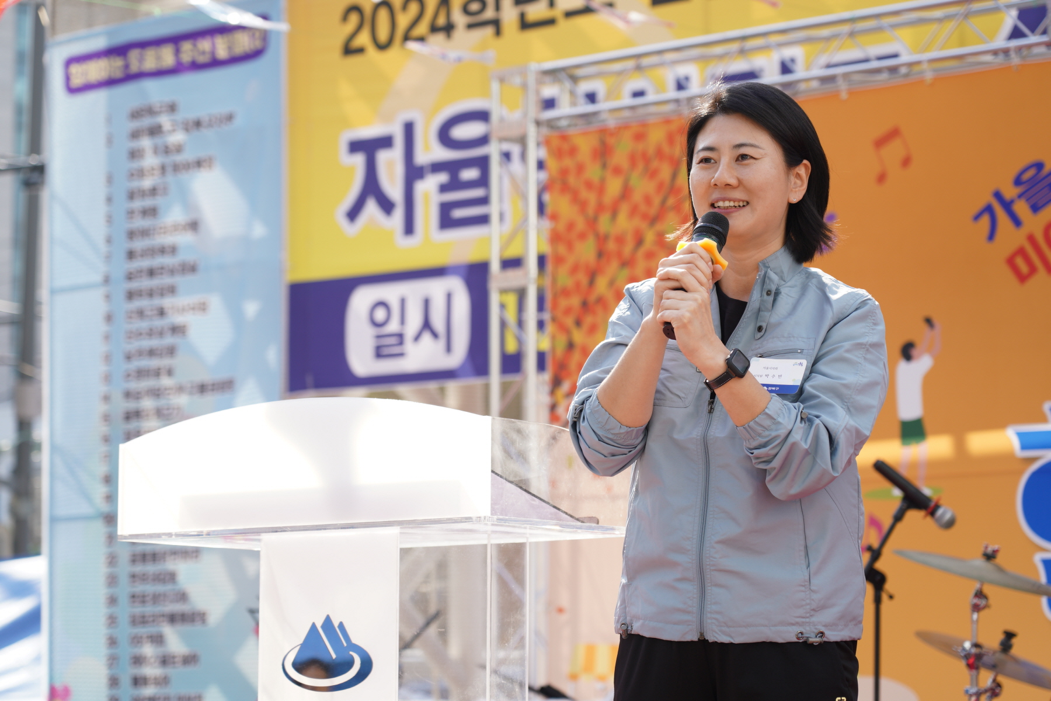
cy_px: 350
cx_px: 526
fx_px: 3065
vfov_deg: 13.0
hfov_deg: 19.5
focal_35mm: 105
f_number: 4.5
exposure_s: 1/200
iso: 100
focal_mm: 105
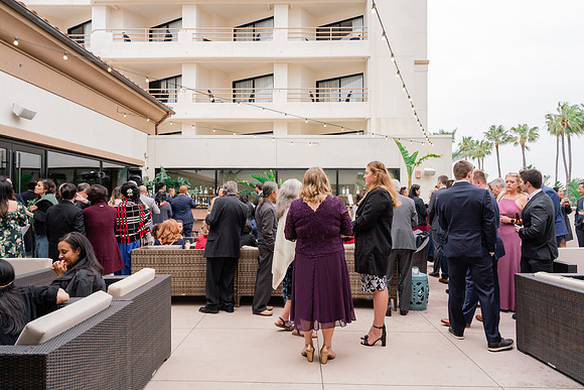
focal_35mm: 25
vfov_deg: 52.1
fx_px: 398
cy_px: 195
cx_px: 292
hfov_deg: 72.5
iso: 160
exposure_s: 1/100
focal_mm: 24
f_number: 6.3
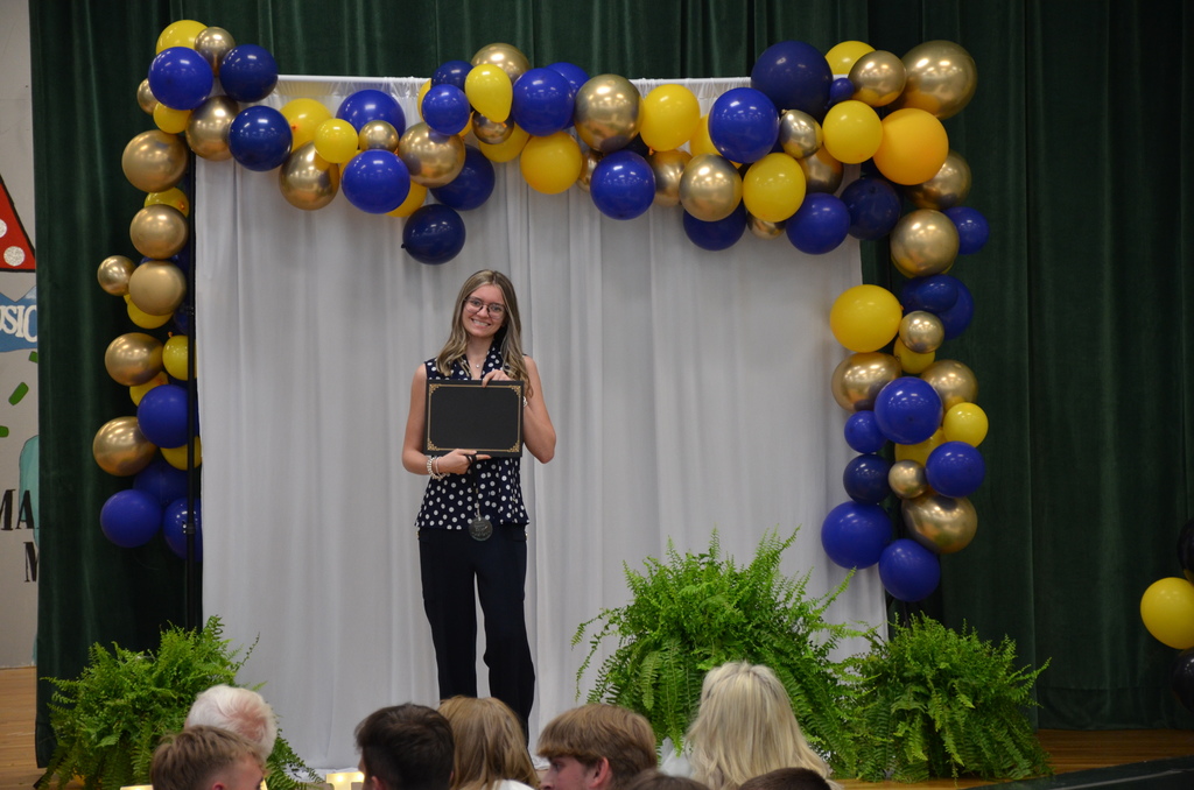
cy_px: 395
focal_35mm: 142
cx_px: 597
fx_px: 4716
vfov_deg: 9.6
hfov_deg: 14.4
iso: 900
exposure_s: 1/30
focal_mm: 95
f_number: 5.3
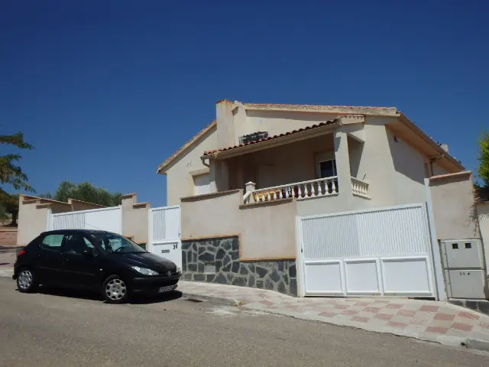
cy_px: 184
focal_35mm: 28
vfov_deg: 49.7
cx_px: 244
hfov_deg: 63.4
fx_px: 396
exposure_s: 1/320
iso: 125
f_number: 11
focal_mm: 5
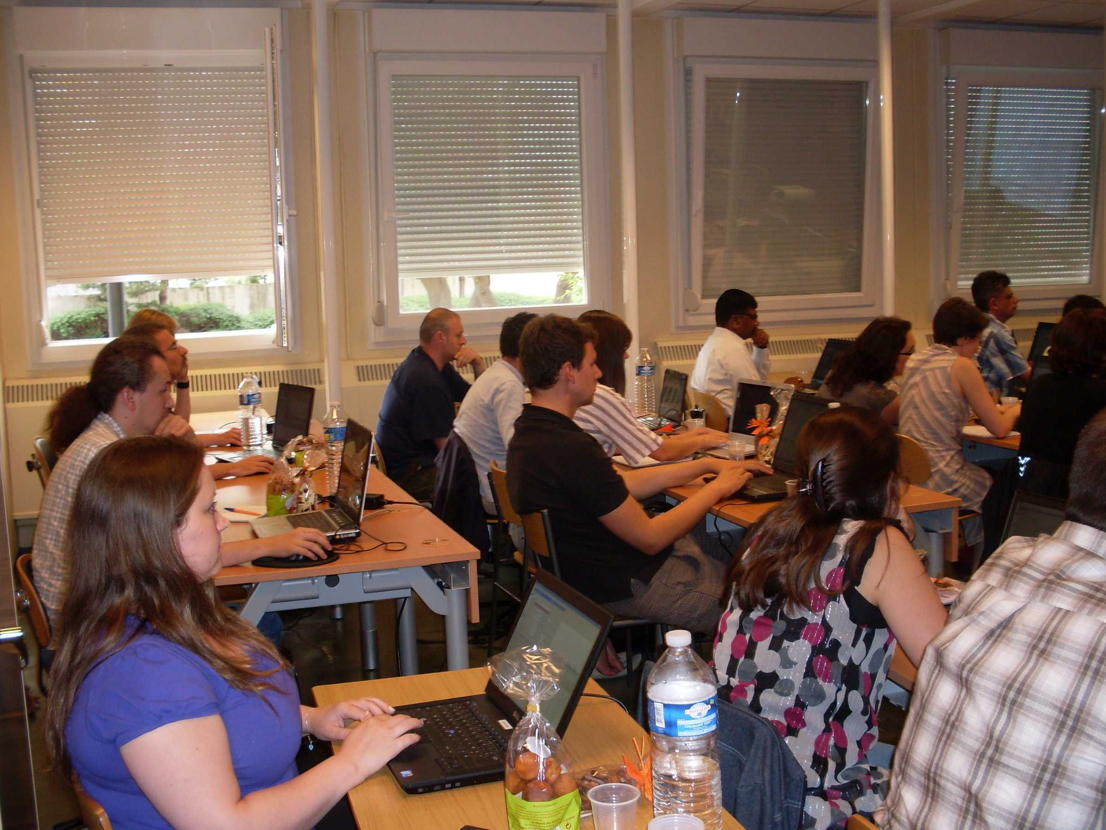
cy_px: 399
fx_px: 1310
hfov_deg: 45.8
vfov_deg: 35.1
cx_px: 564
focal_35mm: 41
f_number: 2.8
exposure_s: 1/45
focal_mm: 6.3
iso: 100
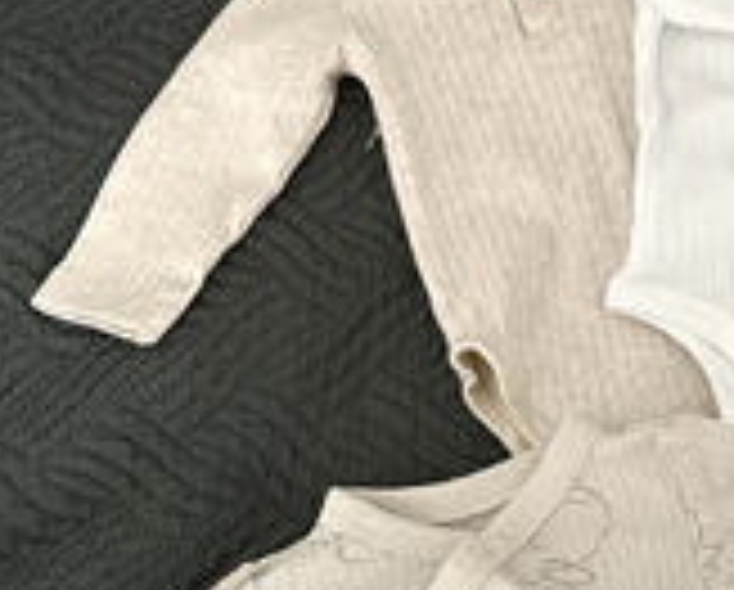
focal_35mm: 86
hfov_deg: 18.2
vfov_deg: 17.7
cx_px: 1261
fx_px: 1872
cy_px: 482
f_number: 1.78
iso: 400
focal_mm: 6.86
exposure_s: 1/60
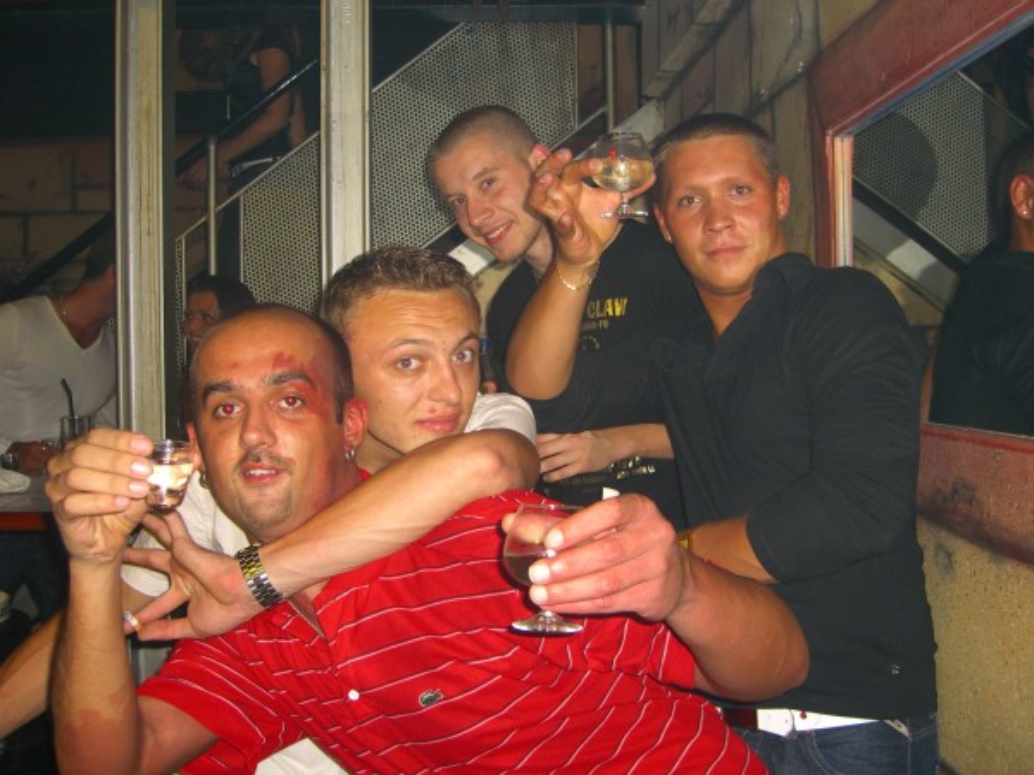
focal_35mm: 38
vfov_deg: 37.7
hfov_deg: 49.0
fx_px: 1135
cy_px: 388
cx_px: 517
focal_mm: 7.9
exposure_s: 1/60
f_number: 2.8
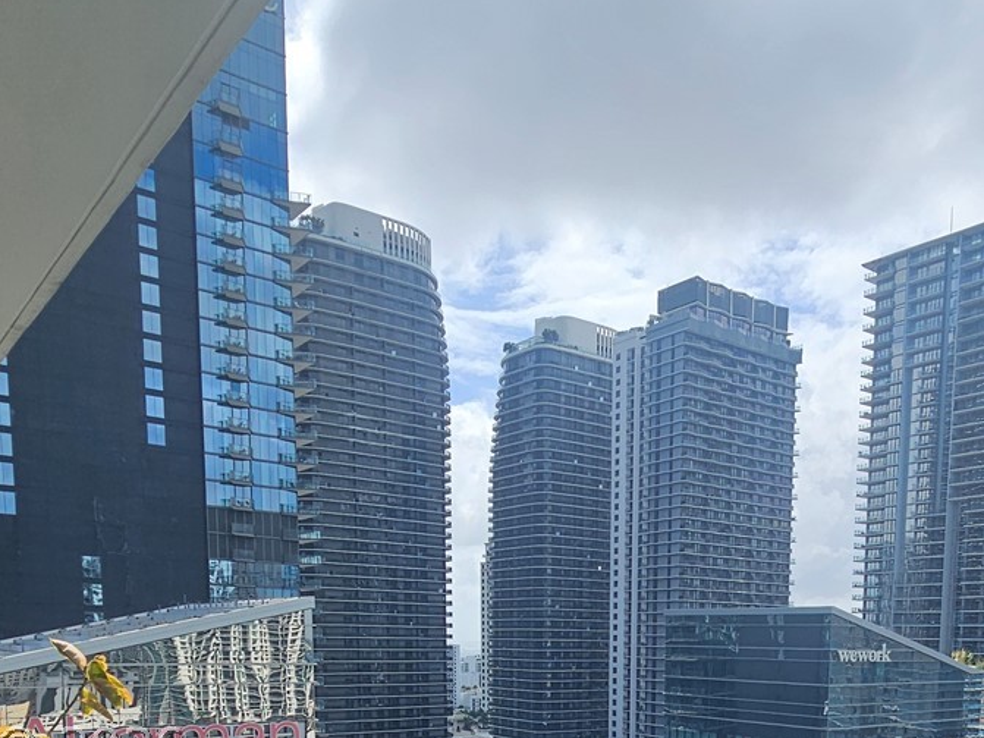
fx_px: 881
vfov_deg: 39.7
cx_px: 634
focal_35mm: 31
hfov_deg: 57.4
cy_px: 745
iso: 50
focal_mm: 2.2
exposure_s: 1/3151
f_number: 2.2
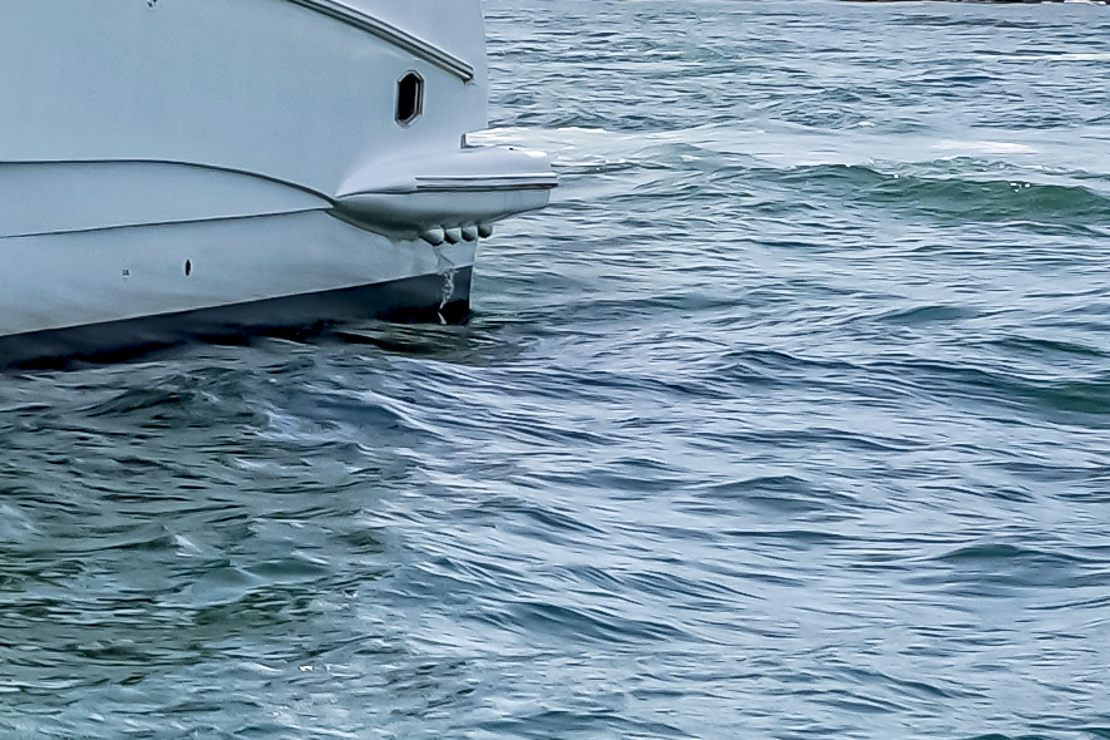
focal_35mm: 277
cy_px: -1853
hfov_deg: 6.8
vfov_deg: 4.6
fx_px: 8540
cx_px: -2107
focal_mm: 35
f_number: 5
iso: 100
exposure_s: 1/2000
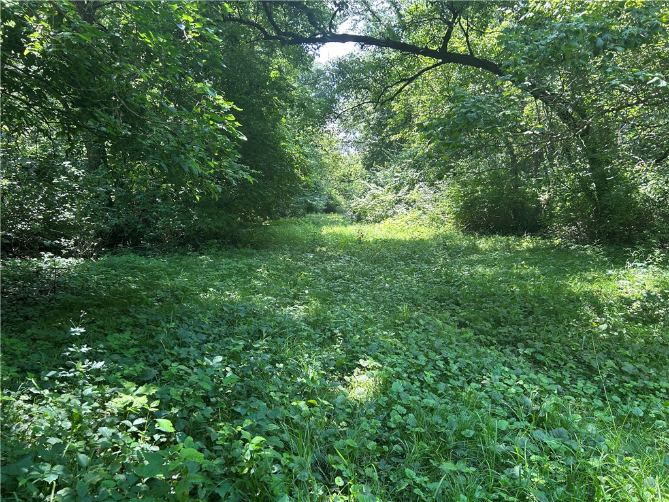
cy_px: 251
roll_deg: +0.4
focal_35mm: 26
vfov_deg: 53.1
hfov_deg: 67.3
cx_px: 334
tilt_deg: -5.1
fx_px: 502
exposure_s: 1/160
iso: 50
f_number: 1.5
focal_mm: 5.7
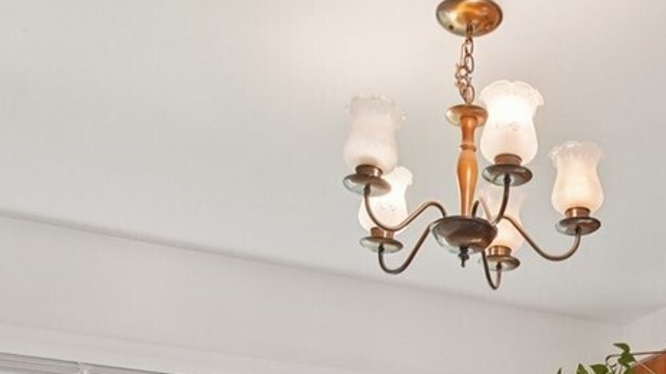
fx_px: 1077
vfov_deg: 16.1
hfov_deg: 33.7
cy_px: 710
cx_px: 492
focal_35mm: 61
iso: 1600
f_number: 8
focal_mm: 16
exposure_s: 1/60
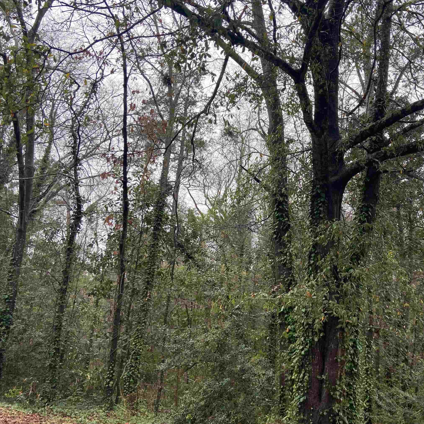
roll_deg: -1.6
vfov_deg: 47.1
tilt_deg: +21.5
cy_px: 184
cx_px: 285
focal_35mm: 35
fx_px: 485
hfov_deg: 46.4
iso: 32
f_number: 1.8
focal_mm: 4.25
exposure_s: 1/506
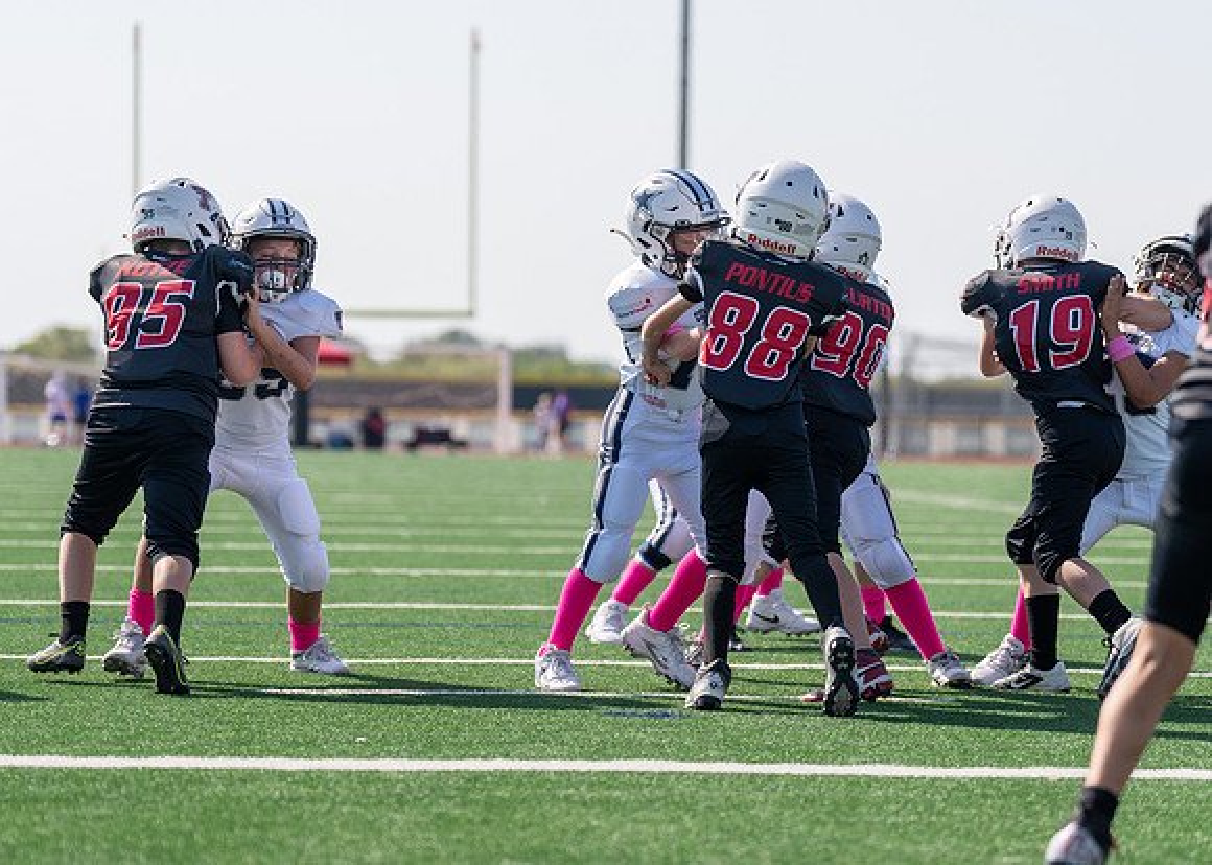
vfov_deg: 9.9
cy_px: 419
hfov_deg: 13.8
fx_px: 4999
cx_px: 587
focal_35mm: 145
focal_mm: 112
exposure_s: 1/2000
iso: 100
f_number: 2.8
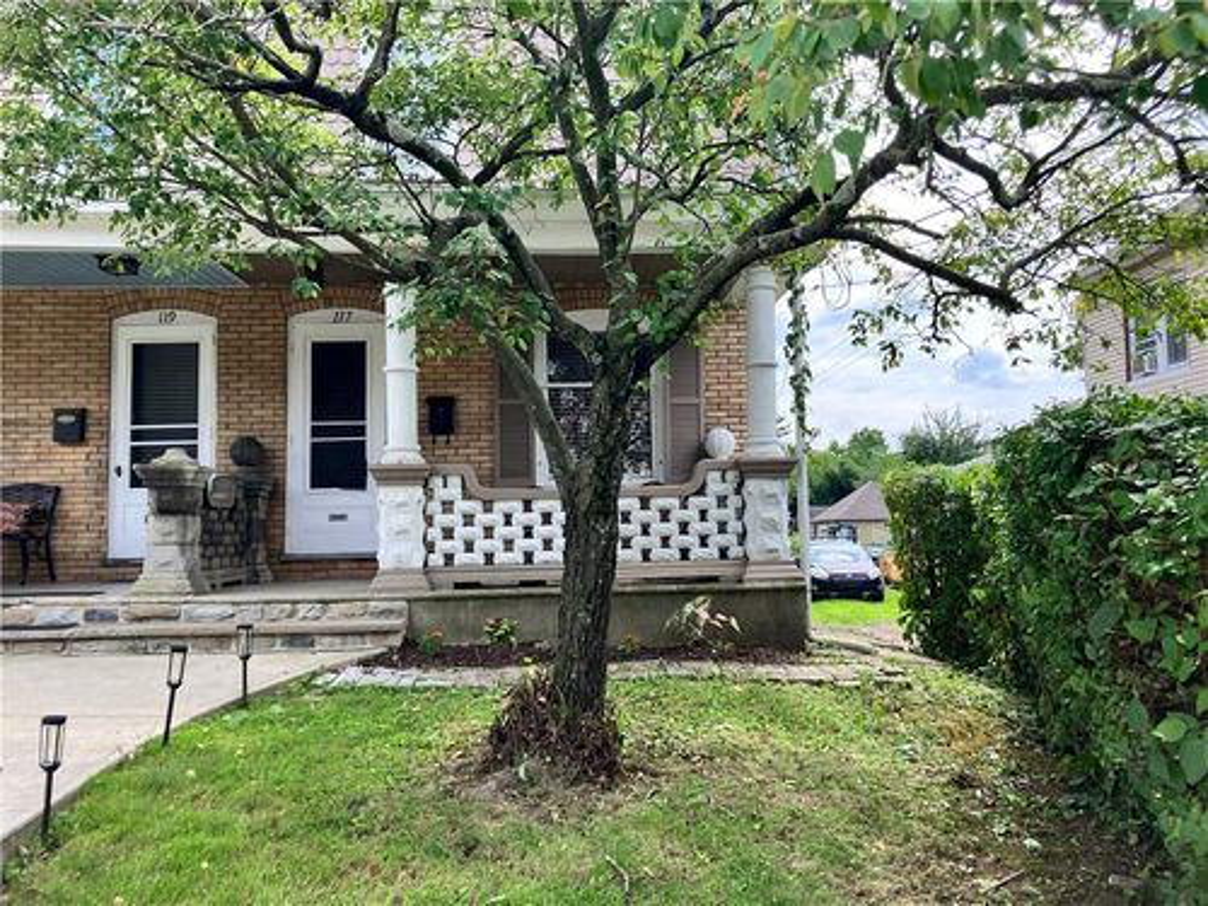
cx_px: 604
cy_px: 453
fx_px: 977
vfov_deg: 49.7
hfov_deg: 63.4
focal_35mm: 28
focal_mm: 3.99
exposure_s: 1/565
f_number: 1.8
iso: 32
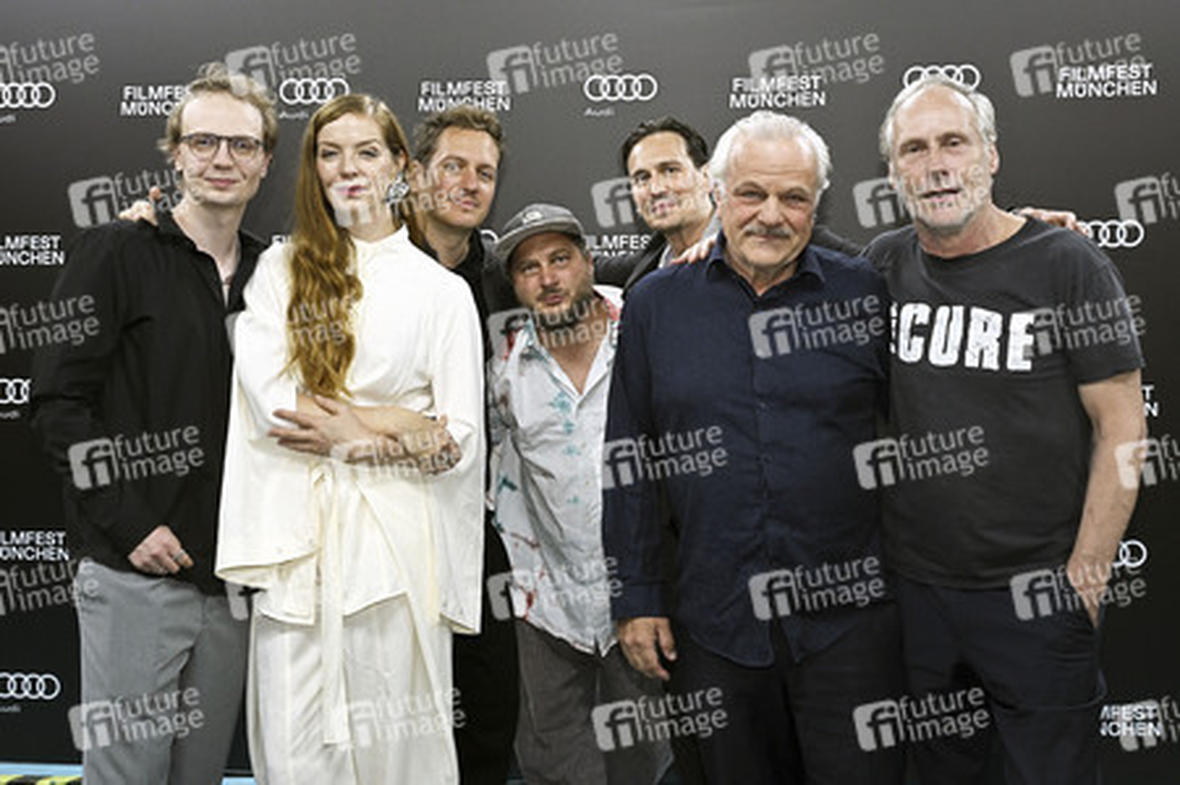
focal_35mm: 34
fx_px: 1114
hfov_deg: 55.8
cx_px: 590
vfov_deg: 38.8
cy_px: 392
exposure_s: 1/200
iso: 800
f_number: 6.3
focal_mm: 34
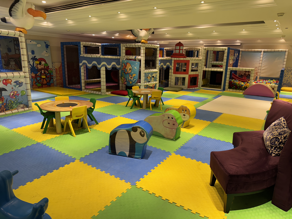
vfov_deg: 56.8
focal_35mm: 24
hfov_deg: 71.6
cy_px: 110
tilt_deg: -14.7
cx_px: 146
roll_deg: -1.4
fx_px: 202
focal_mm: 6.76
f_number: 1.78
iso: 125
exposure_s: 1/100
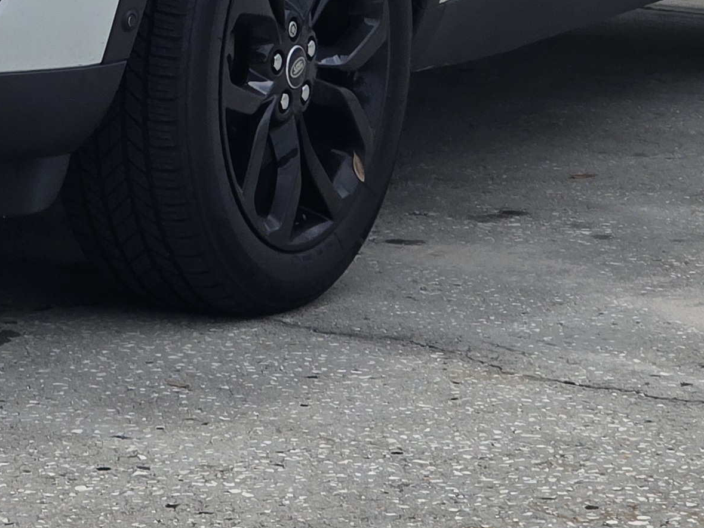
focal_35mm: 234
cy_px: -24
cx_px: 70
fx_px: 4760
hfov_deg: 8.4
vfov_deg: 6.3
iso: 50
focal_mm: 7.9
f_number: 2.4
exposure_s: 1/2701
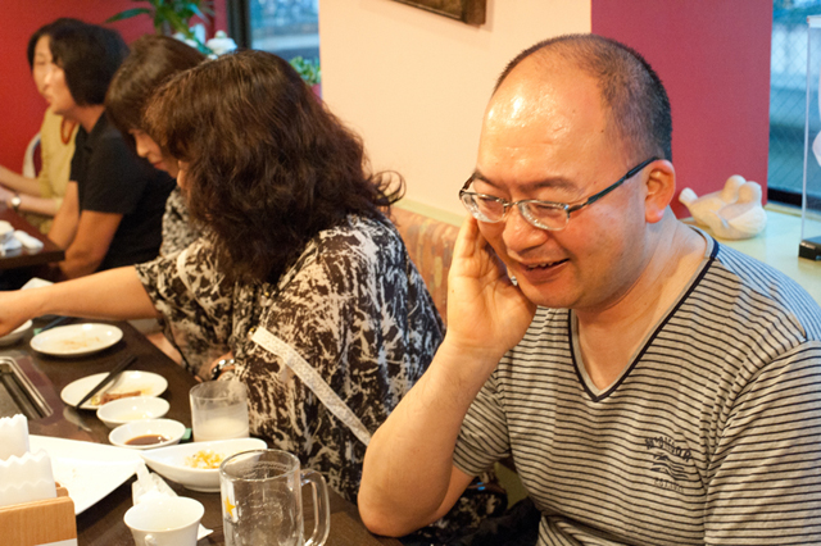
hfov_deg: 39.6
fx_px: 1140
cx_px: 410
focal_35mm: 50
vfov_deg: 27.0
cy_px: 273
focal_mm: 50
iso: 6400
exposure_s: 1/50
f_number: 8
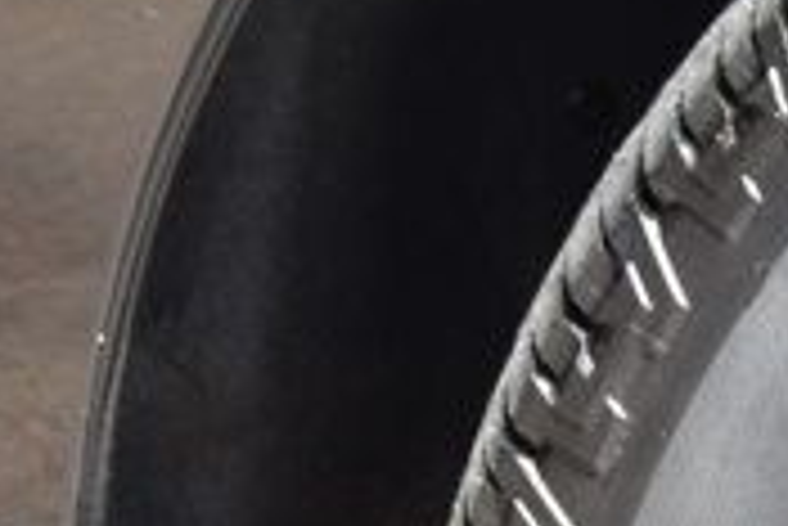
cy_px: 890
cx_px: 1887
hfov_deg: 4.2
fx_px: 10557
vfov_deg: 2.8
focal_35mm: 482
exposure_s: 1/125
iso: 400
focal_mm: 55
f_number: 9
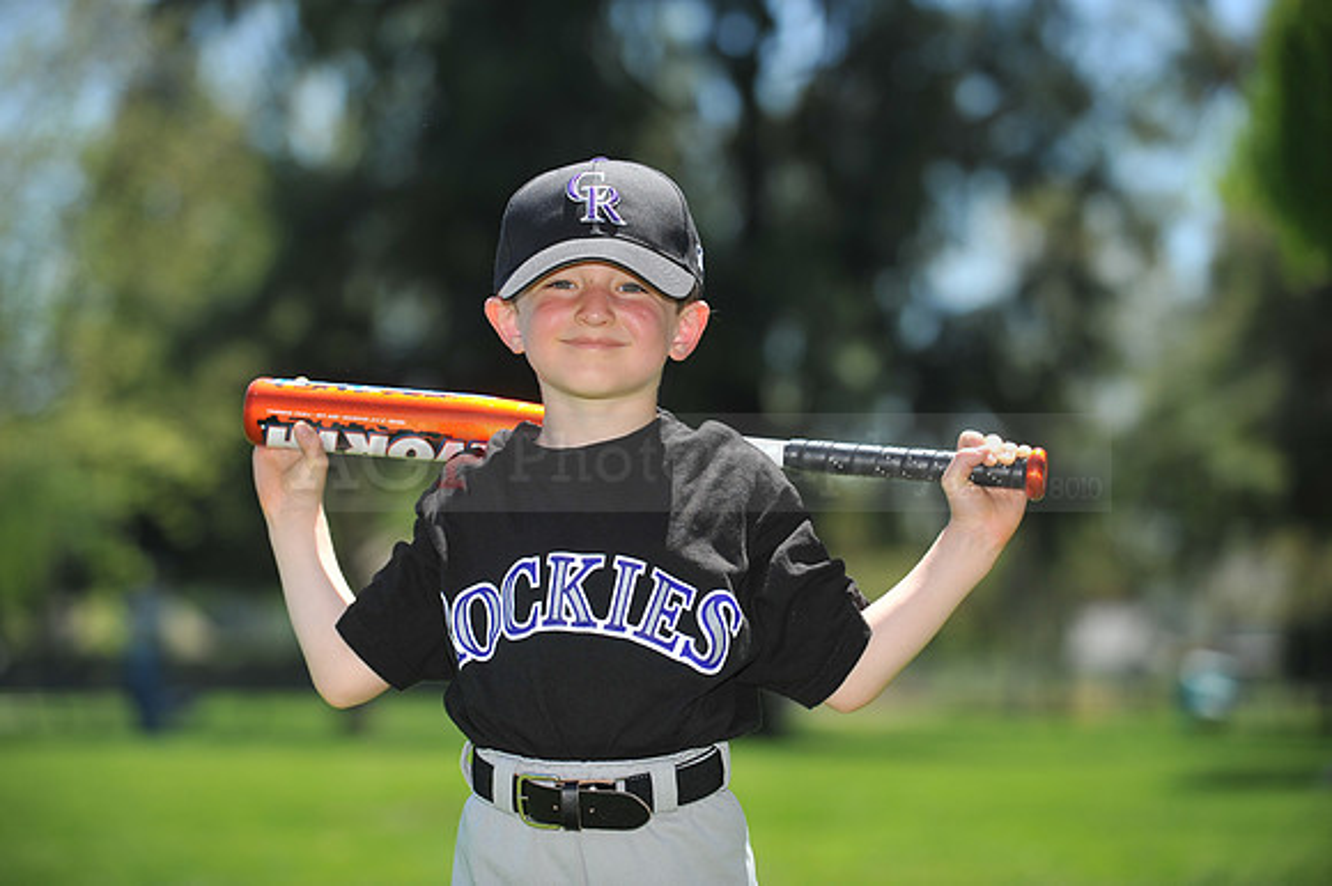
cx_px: 666
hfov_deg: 17.1
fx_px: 4437
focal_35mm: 120
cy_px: 443
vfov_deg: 11.4
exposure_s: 1/1250
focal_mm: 120
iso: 200
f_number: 4
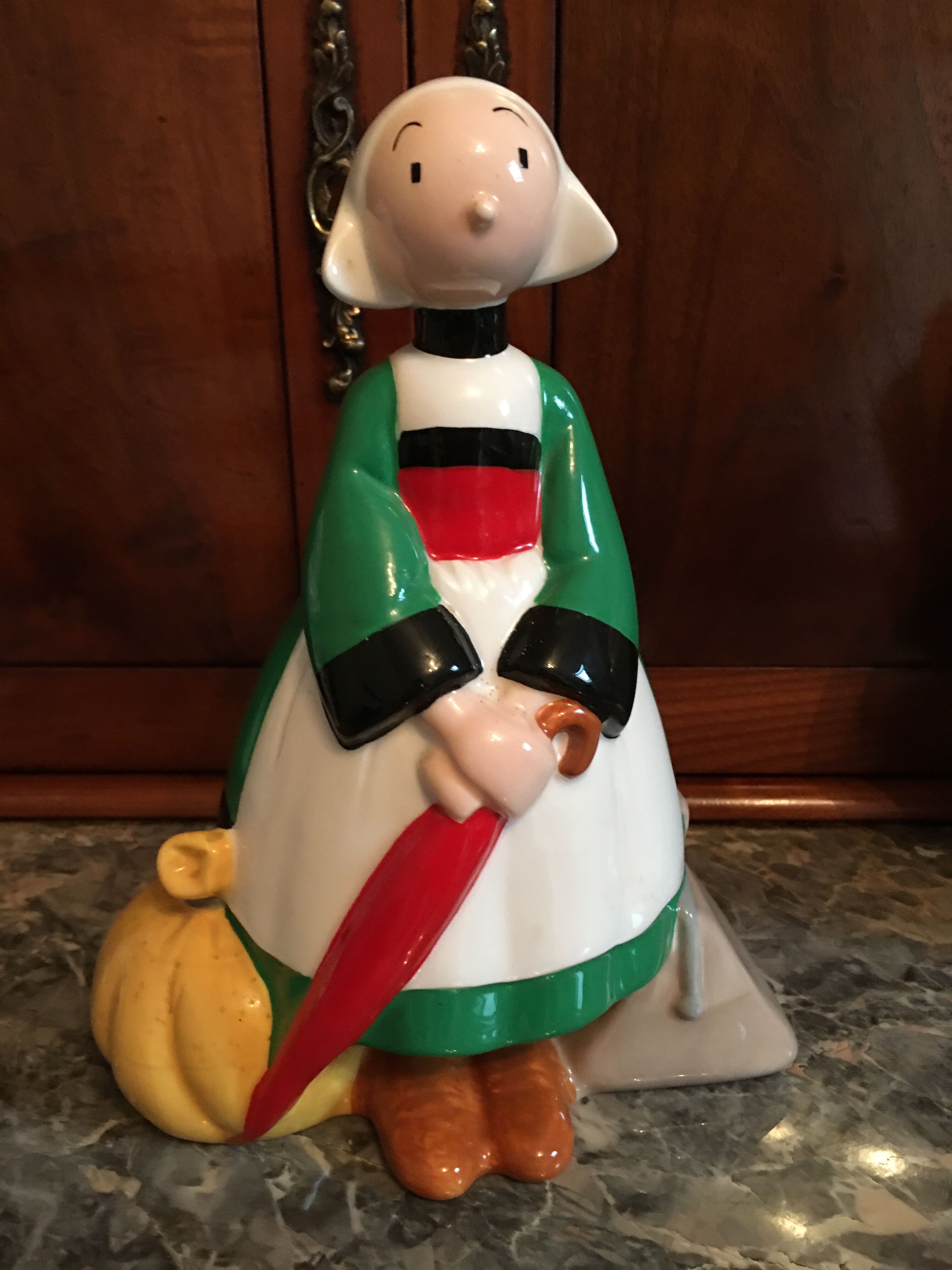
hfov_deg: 48.2
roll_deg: +0.1
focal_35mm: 29
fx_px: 1063
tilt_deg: -19.4
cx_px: 476
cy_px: 635
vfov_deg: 61.7
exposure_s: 1/8
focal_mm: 4.15
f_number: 2.2
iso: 125
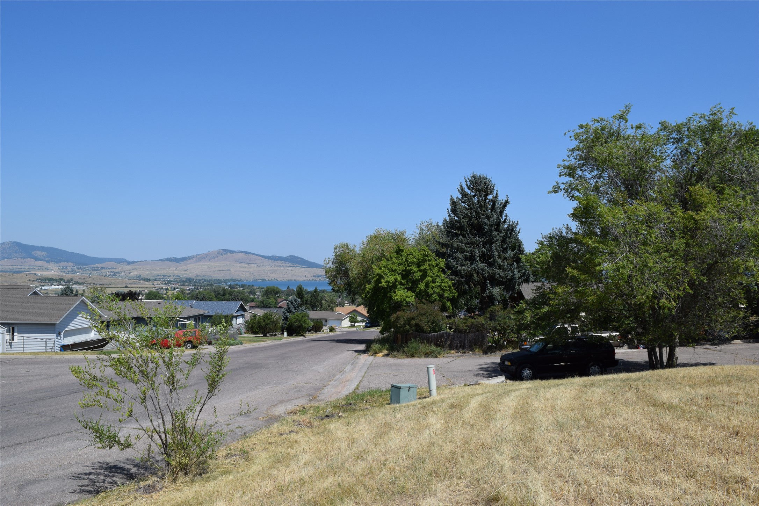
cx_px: 380
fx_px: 569
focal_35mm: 27
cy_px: 253
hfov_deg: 67.4
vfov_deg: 47.9
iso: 200
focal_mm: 18
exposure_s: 1/400
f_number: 10
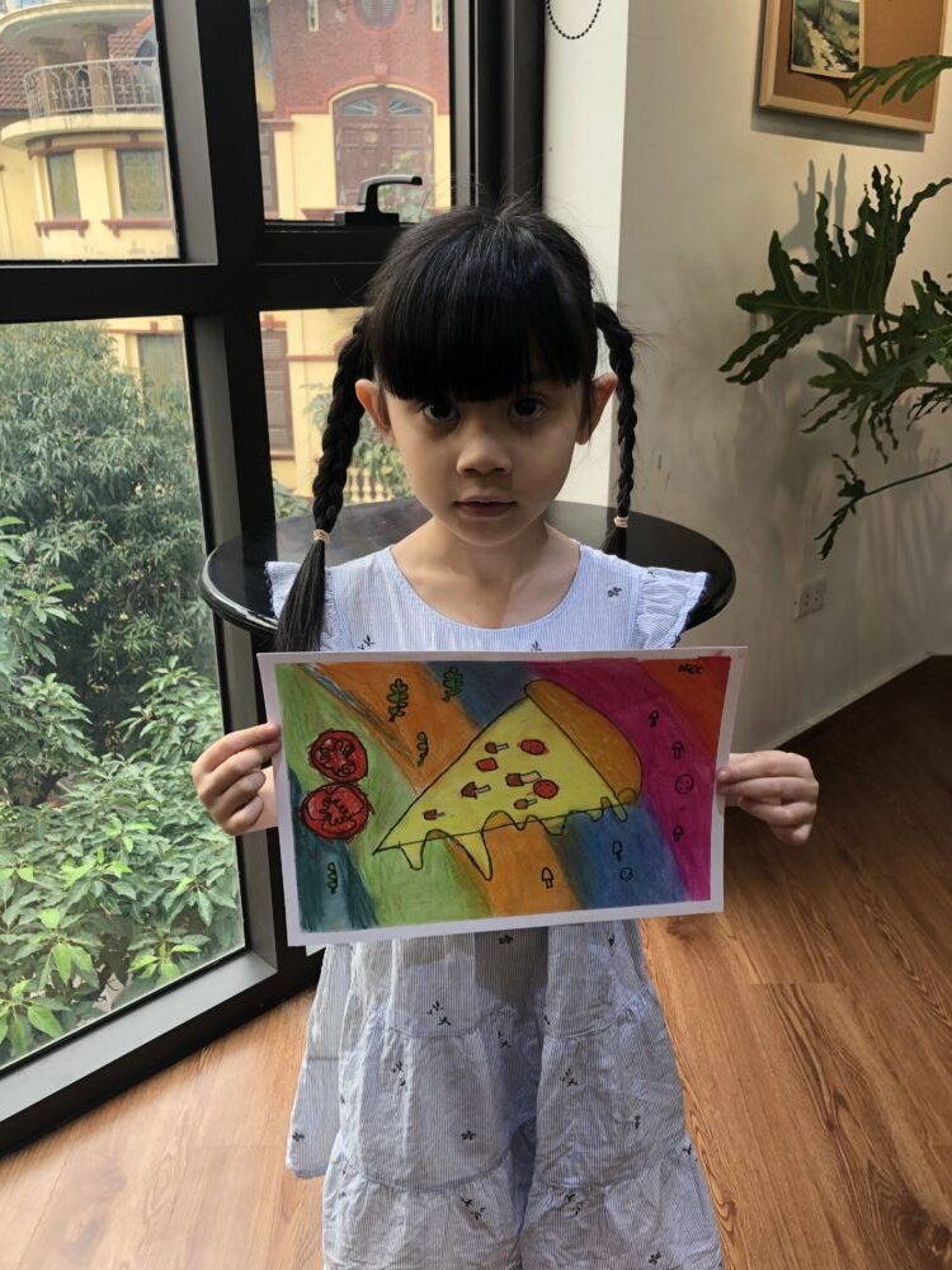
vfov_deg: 63.4
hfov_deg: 49.7
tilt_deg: -17.1
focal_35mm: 28
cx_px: 476
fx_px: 1027
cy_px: 635
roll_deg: +0.6
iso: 32
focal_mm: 3.99
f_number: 1.8
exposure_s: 1/120
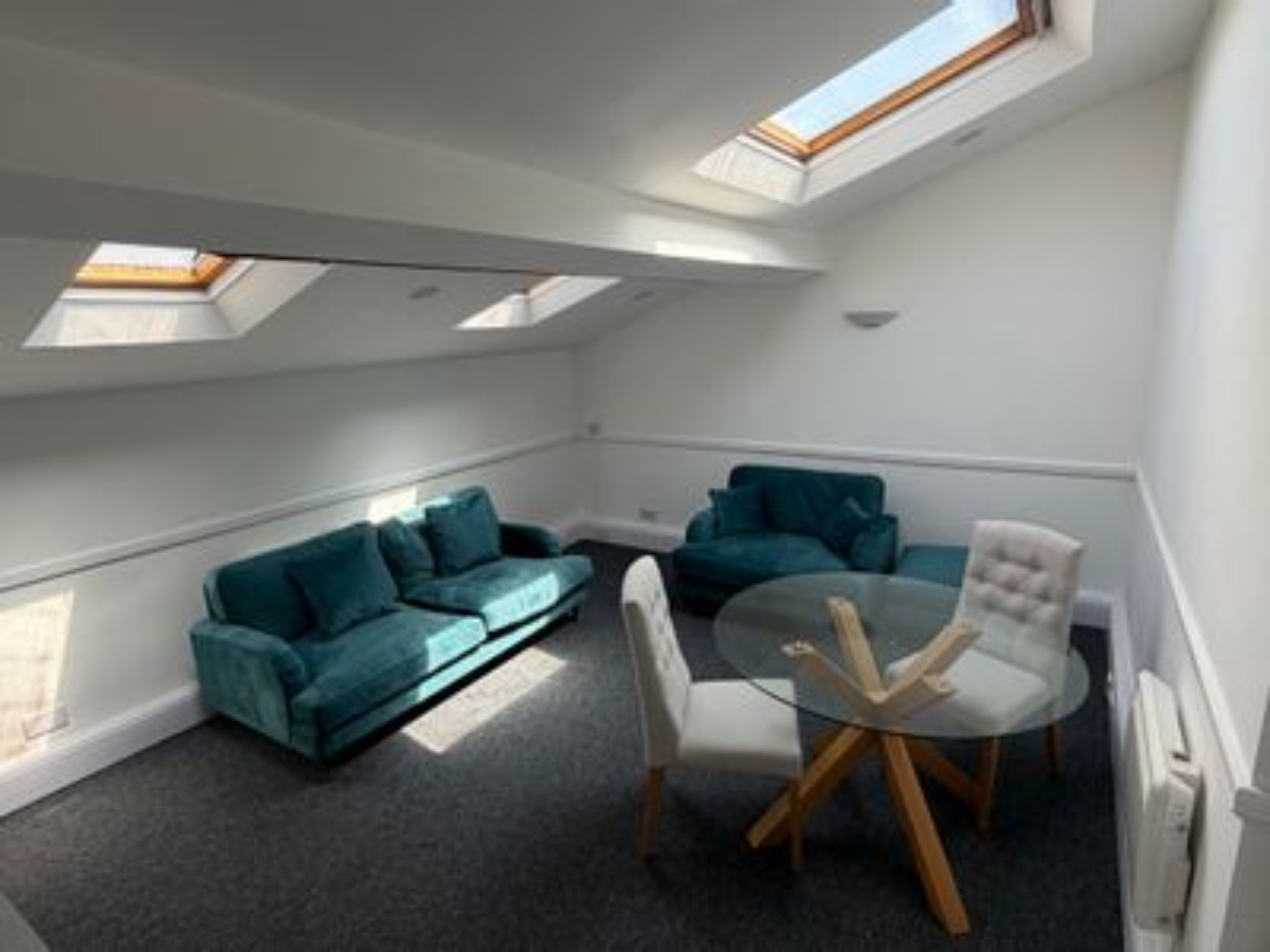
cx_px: 635
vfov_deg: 85.7
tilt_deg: -13.1
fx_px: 514
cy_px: 476
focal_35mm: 14
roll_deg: +2.4
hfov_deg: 102.1
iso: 50
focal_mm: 2.22
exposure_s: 1/167
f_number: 2.2
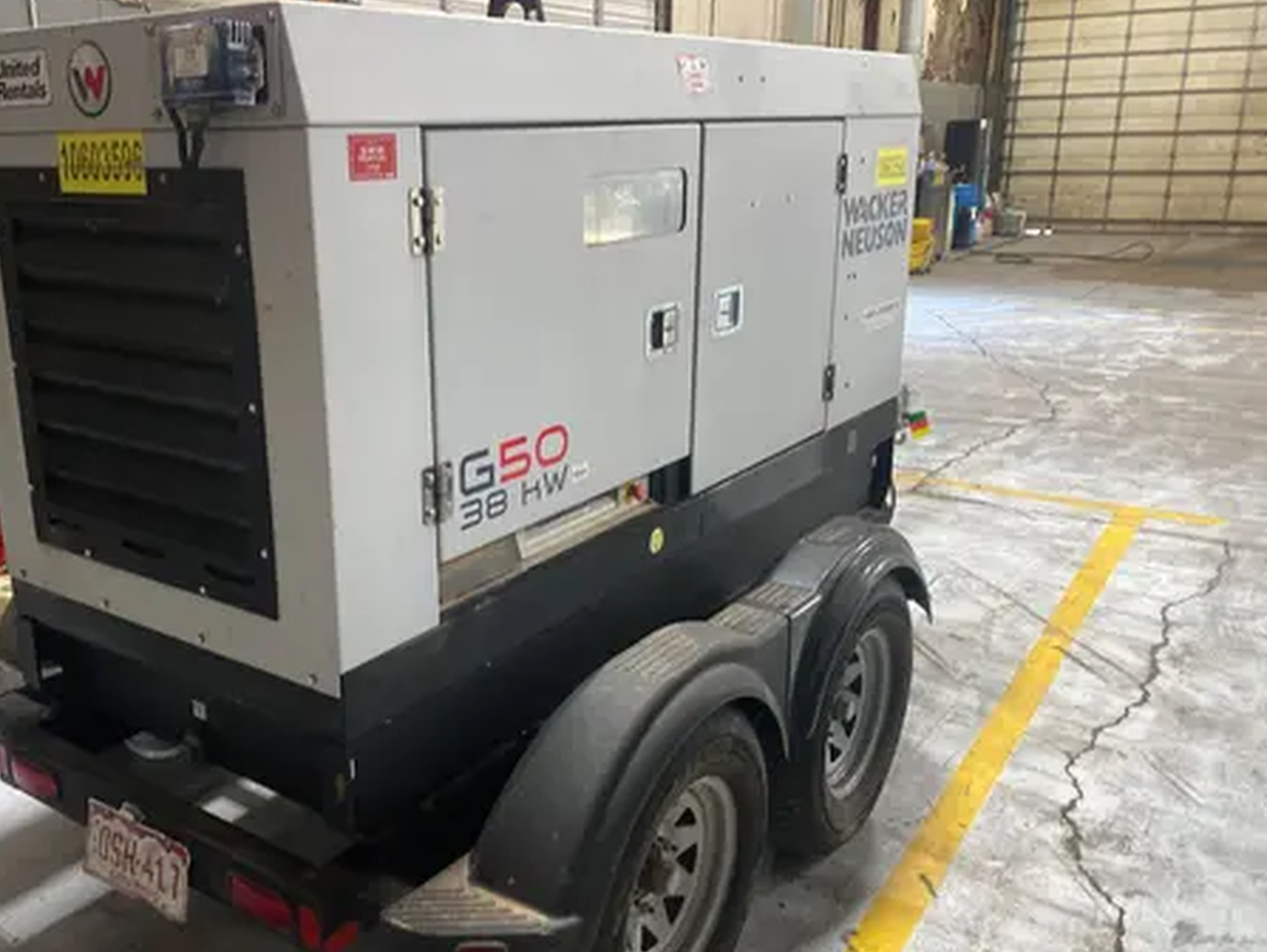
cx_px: 502
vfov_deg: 44.2
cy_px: 497
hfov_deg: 56.3
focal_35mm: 32
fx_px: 1172
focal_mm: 4.25
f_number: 1.8
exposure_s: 1/60
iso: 250
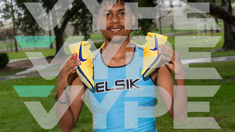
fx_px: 430
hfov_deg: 30.6
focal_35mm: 69
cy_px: 57
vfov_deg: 17.5
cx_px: 113
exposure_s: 1/250
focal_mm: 62
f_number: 6.3
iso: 500
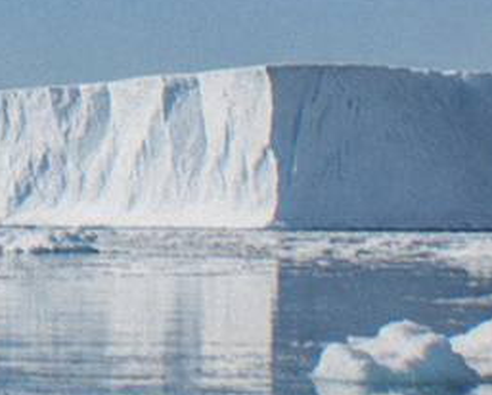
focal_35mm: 146
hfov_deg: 12.5
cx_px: -247
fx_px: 2128
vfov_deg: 10.6
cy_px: 196
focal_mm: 40
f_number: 4
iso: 200
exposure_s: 1/500
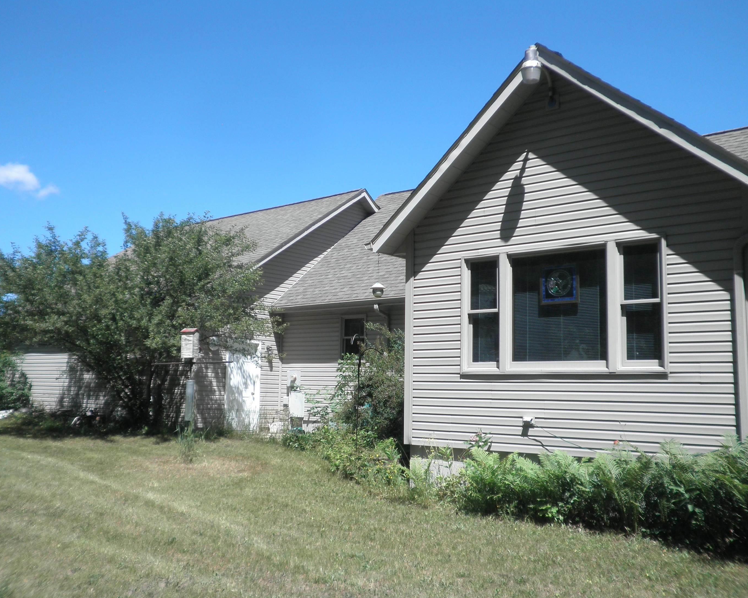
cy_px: 294
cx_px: 360
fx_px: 753
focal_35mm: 34
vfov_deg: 43.4
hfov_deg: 52.8
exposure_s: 1/800
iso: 64
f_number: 2.8
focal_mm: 5.5
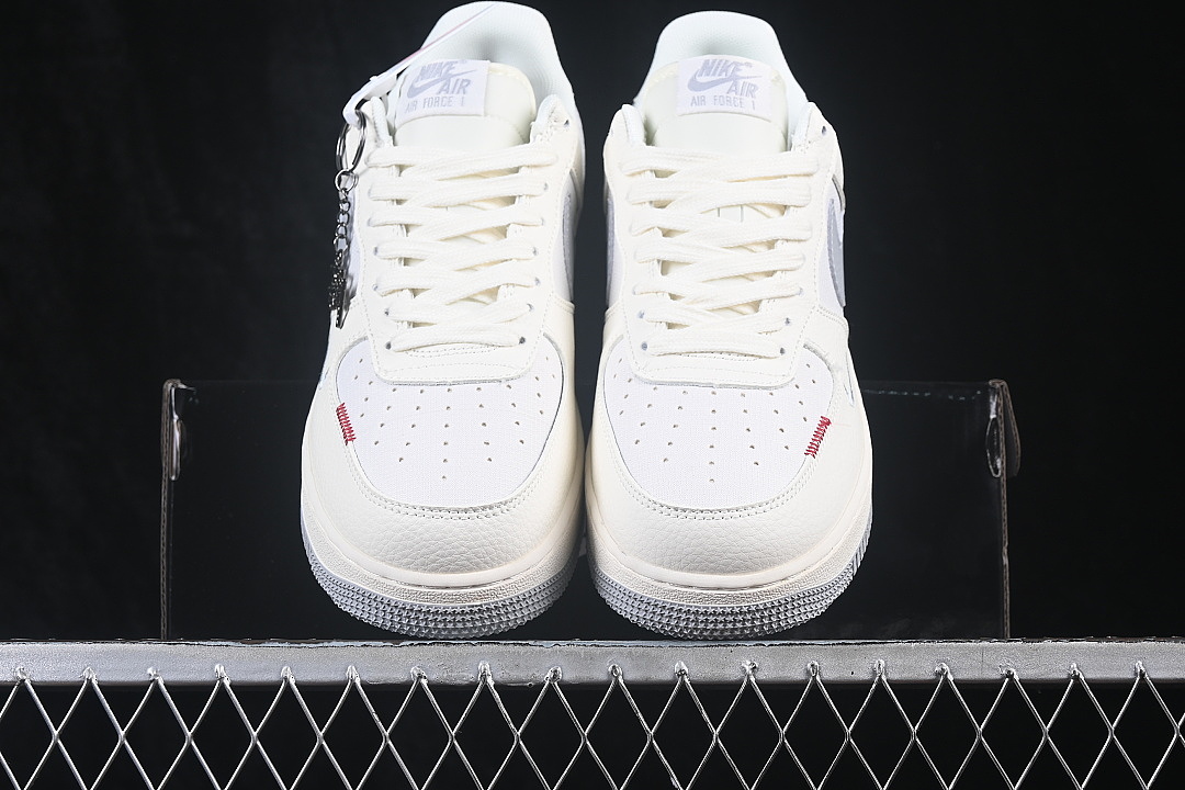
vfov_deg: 18.2
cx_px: 592
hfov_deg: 27.0
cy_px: 395
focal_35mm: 75
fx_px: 2469
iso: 160
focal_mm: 50
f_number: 8
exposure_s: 1/80
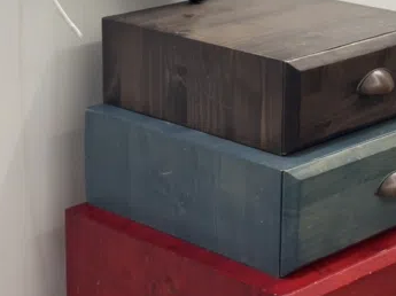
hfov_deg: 29.7
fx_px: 743
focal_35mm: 65
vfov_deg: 22.5
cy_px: 119
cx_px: 246
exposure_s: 1/50
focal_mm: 6.76
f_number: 1.78
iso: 64
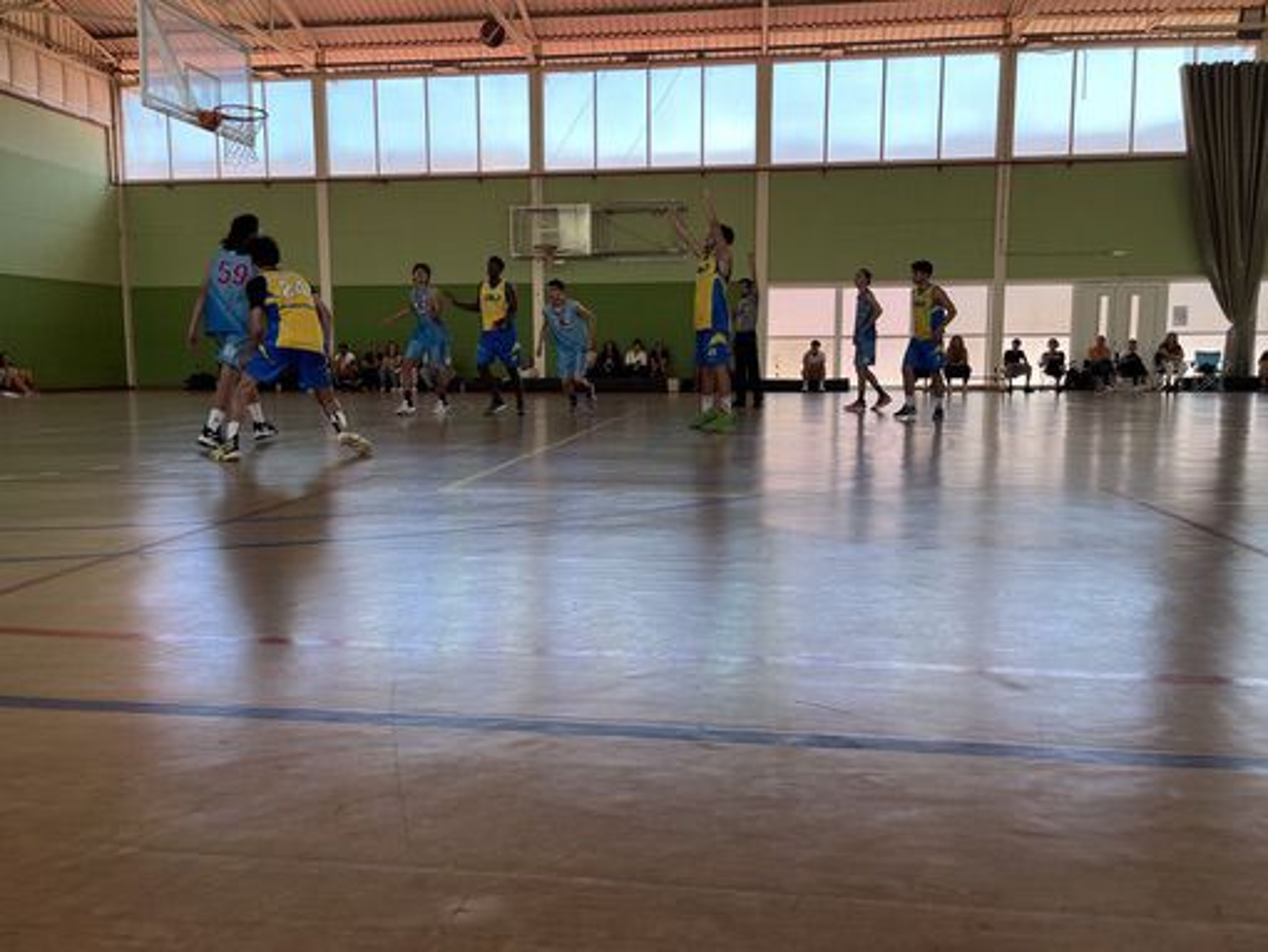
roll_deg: -0.4
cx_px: 634
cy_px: 476
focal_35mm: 26
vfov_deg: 53.1
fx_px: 953
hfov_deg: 67.3
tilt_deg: -6.8
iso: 40
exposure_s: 1/228
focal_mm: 5.1
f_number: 1.6
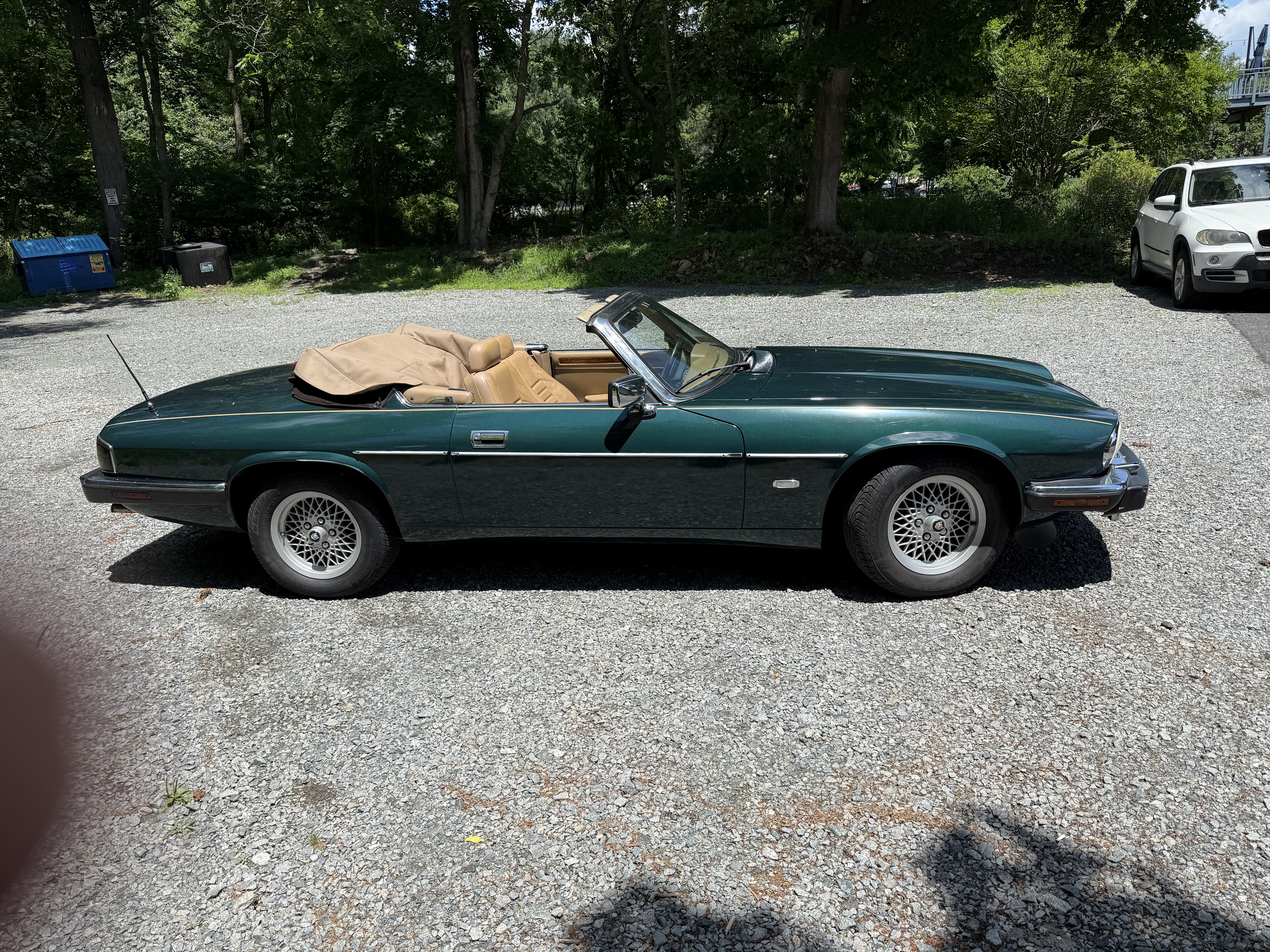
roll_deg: +4.3
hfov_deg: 71.6
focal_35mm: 24
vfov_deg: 56.8
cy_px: 476
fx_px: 881
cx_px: 635
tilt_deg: -14.4
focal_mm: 6.76
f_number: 1.78
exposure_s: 1/3759
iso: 80
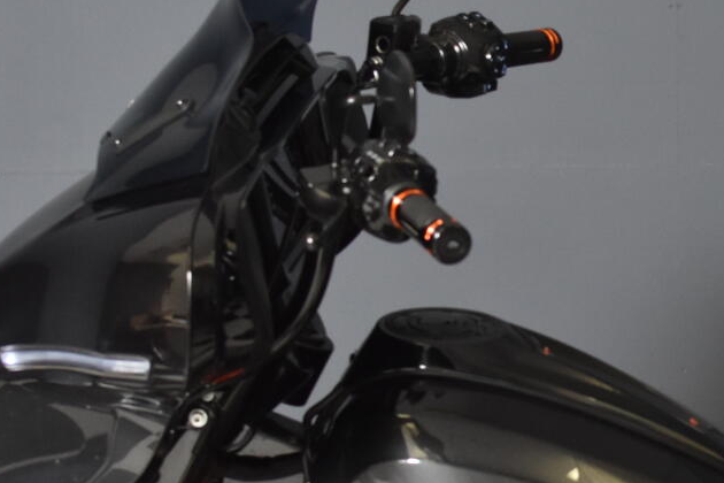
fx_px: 3350
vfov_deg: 8.2
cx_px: 769
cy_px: 415
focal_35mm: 167
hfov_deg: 12.2
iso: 800
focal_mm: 35
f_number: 4.5
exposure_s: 1/160
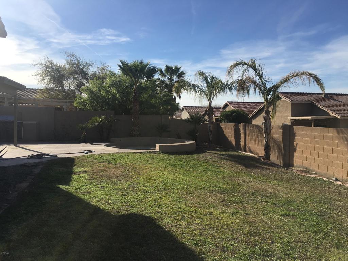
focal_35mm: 29
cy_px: 130
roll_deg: +0.1
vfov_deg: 48.2
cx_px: 174
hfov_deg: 61.7
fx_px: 292
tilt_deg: -2.7
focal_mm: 4.15
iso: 25
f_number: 2.2
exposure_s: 1/2024
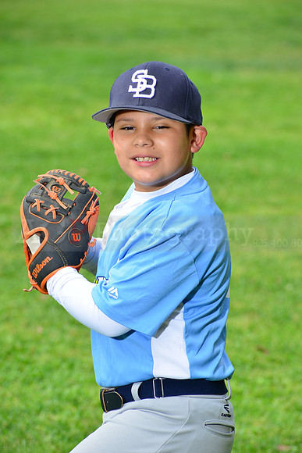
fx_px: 2515
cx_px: 151
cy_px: 226
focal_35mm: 200
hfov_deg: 6.9
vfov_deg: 10.3
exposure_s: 1/200
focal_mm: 200
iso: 200
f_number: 10
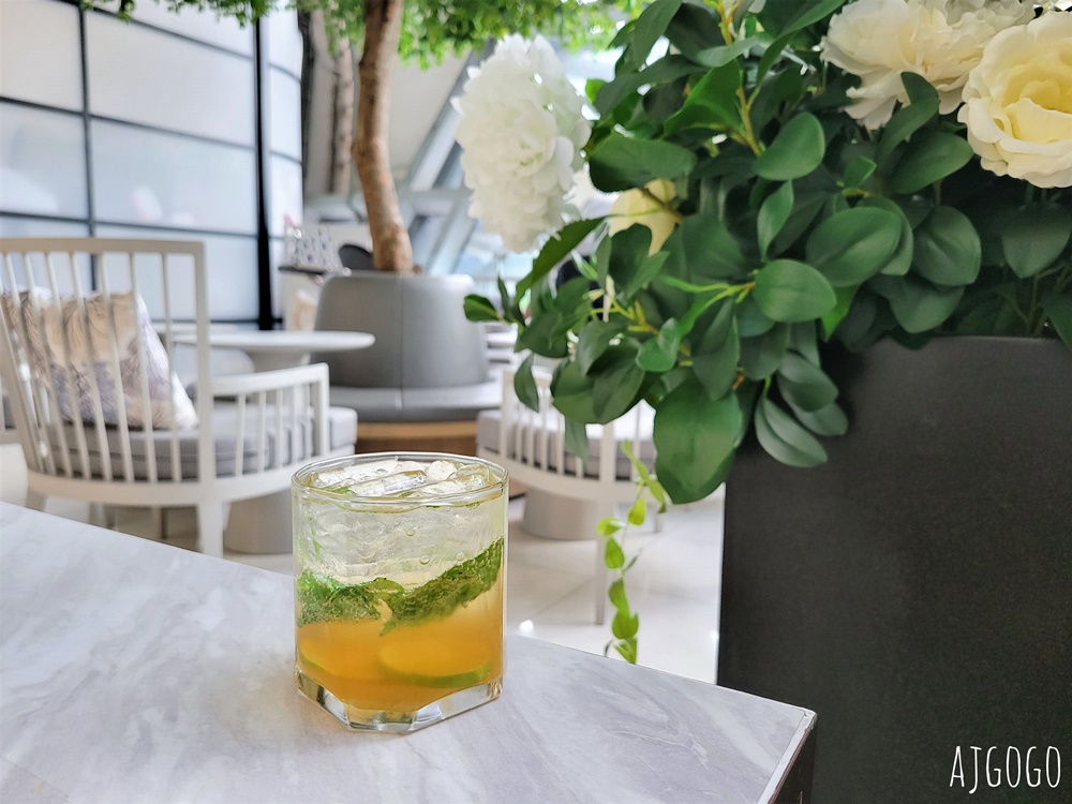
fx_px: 805
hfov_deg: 67.3
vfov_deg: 53.1
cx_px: 536
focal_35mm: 26
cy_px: 402
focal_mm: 5.4
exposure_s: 1/40
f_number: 1.8
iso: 250
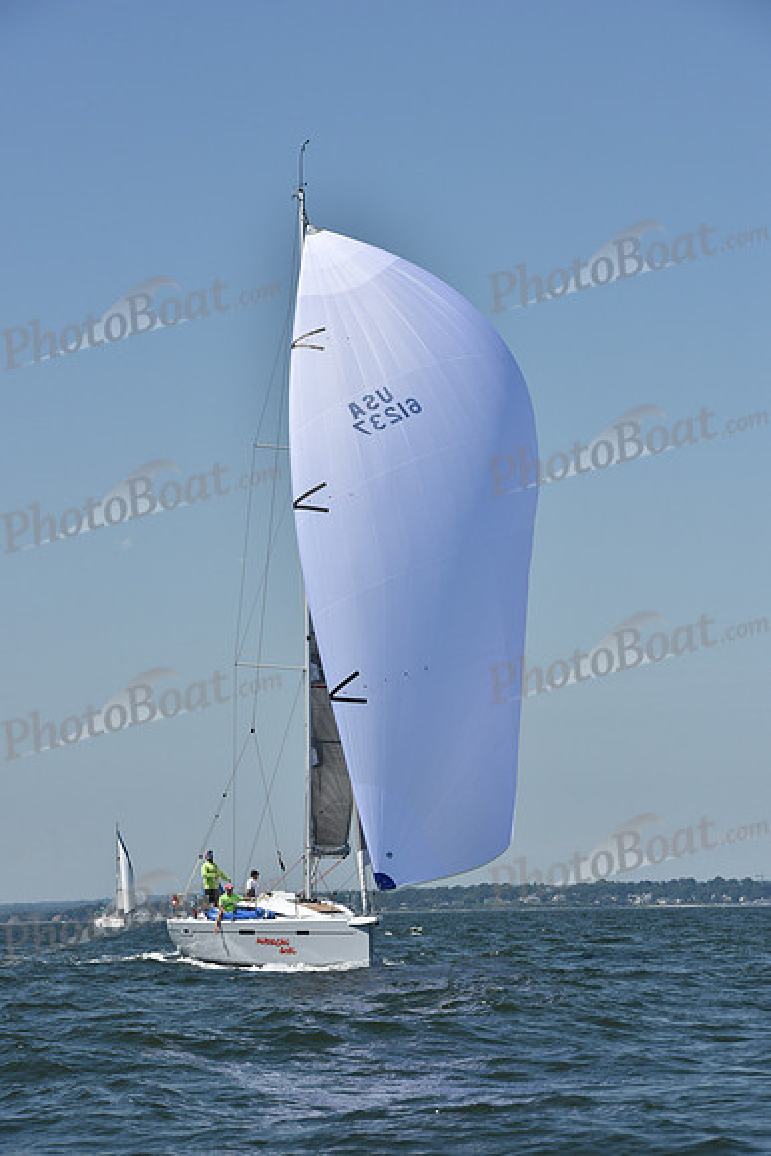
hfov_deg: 12.2
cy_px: 578
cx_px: 386
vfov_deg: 18.3
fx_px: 3596
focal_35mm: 112
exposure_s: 1/1250
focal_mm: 112
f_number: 9
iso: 250
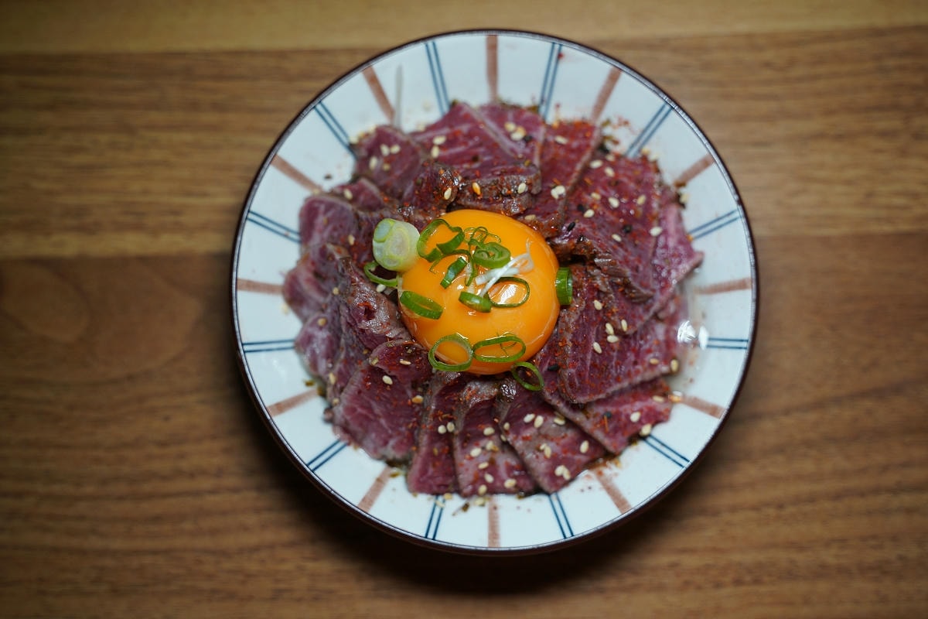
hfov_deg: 41.1
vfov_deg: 28.1
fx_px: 1237
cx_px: 464
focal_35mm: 48
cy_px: 310
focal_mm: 48
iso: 200
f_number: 4
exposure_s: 1/60
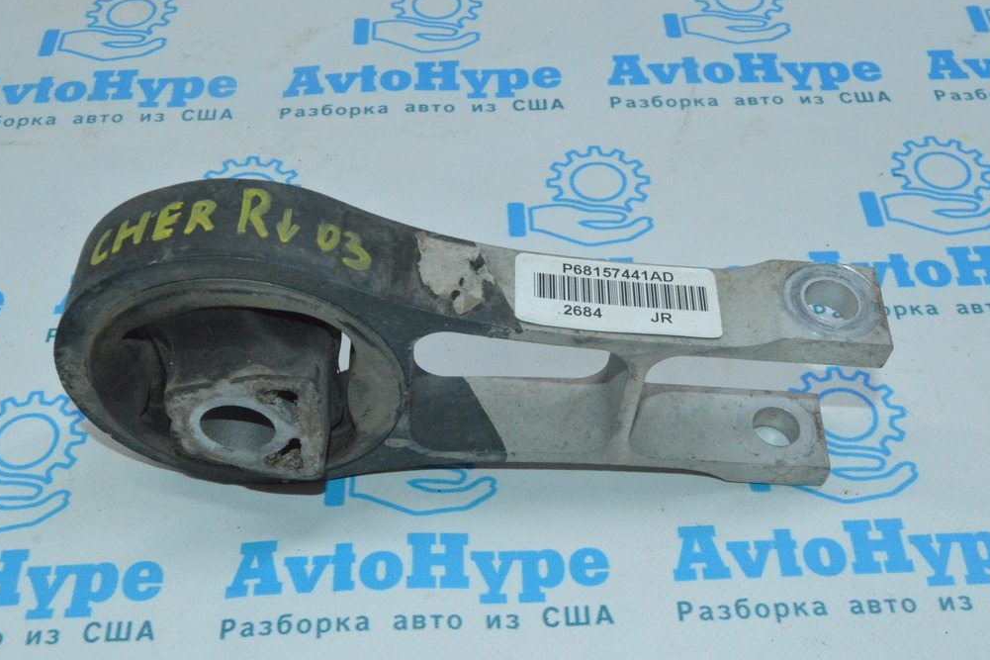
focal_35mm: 46
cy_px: 332
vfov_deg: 29.2
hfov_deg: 42.8
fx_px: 1265
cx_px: 492
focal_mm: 30
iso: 6400
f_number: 16
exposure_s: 1/200
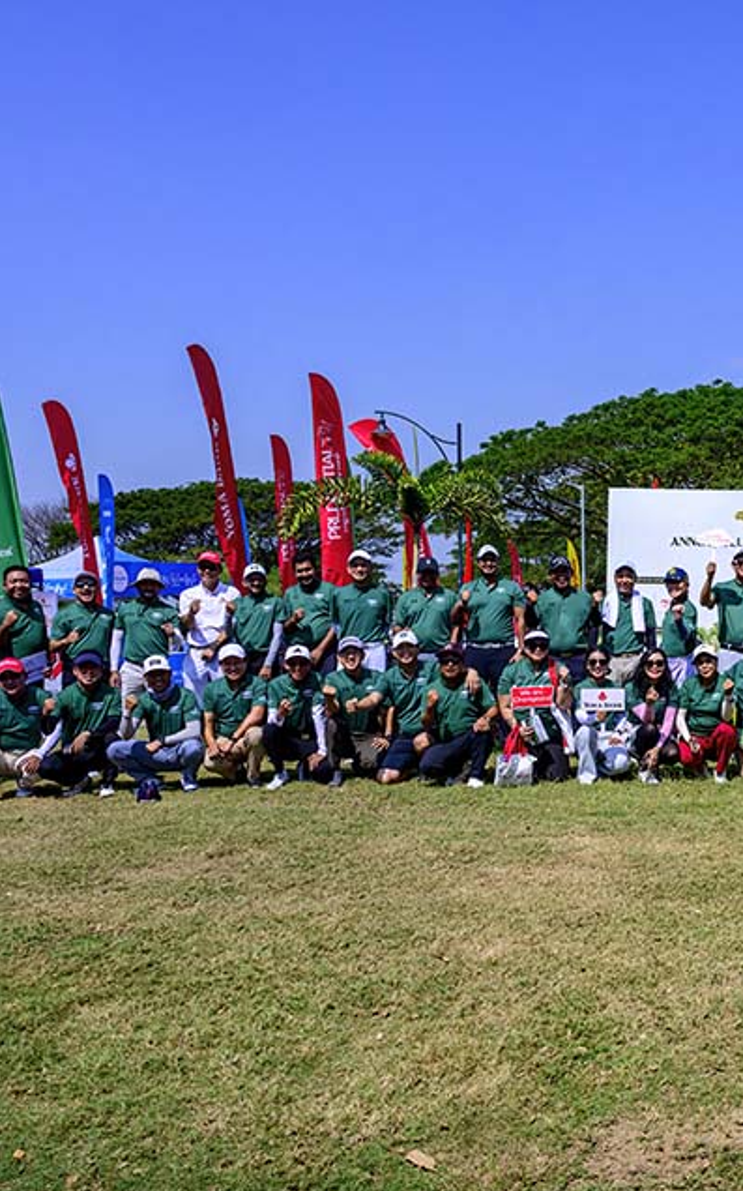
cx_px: 777
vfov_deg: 49.3
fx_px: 1297
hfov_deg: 29.4
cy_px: 597
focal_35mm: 40
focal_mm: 26
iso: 640
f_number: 9
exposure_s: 1/2500
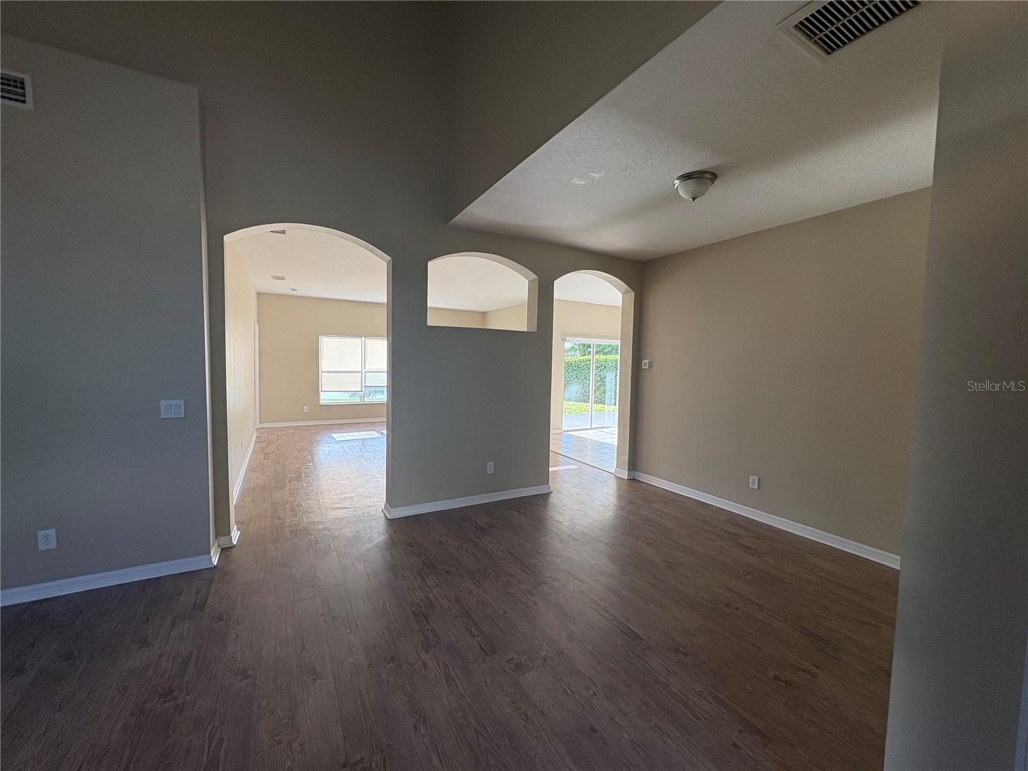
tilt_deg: -2.0
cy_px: 386
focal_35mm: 14
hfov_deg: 102.1
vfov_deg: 85.7
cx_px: 514
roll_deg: -0.5
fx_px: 416
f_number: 2.2
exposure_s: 1/148
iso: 50
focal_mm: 2.22
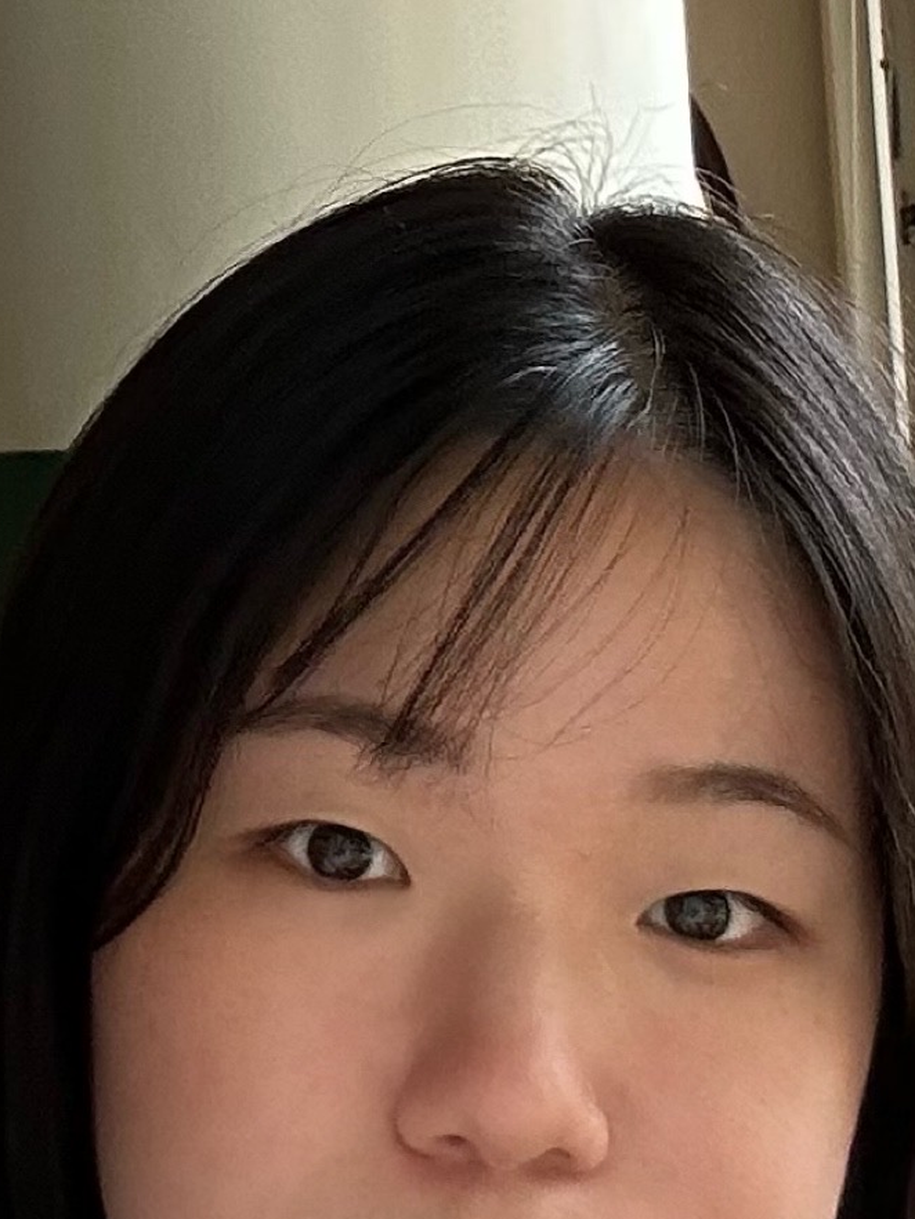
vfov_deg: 32.2
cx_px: 756
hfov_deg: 24.8
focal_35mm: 58
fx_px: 2043
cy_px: 992
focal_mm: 2.69
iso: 64
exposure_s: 1/60
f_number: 1.9
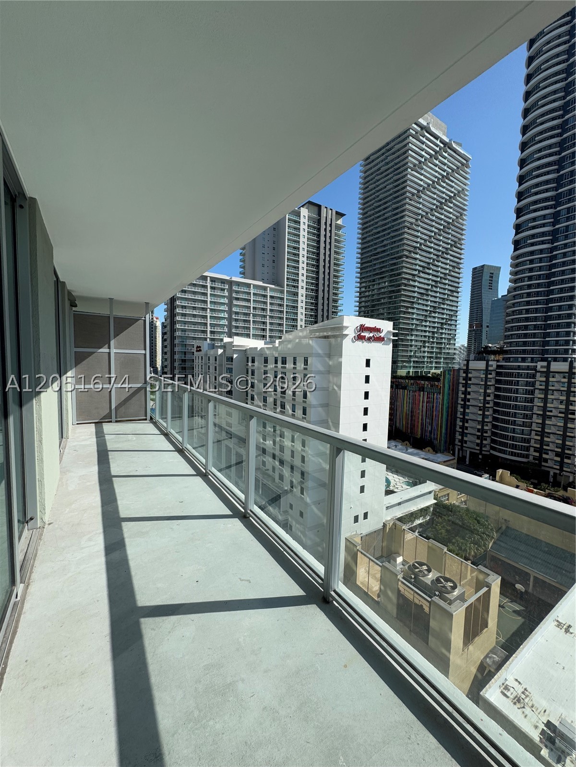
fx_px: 311
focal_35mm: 14
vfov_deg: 102.1
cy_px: 384
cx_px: 288
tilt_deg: -3.9
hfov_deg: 85.7
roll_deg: -1.8
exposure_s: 1/2770
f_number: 2.2
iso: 50
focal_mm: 2.22
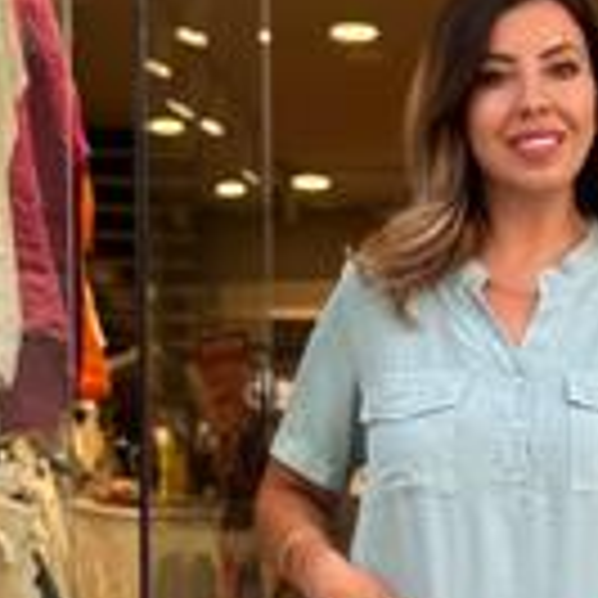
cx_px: 611
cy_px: 699
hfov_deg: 13.0
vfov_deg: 12.9
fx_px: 2580
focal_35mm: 132
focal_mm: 6.76
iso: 64
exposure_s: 1/216
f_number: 1.78
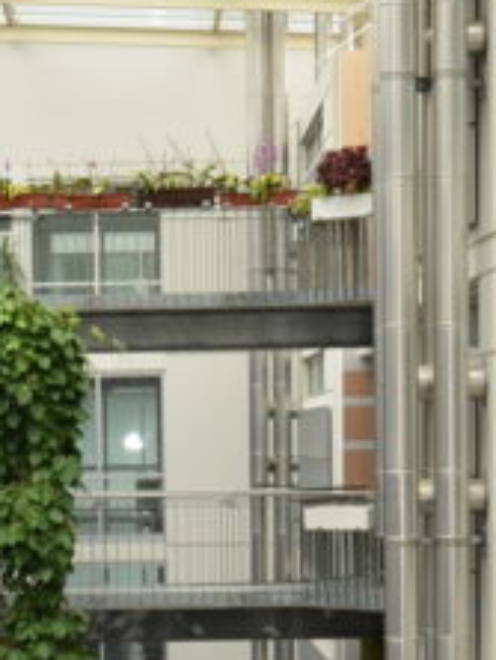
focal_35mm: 105
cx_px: 101
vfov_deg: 18.4
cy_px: 580
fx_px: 2002
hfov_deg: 14.0
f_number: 5.6
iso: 100
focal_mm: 18
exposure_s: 1/125
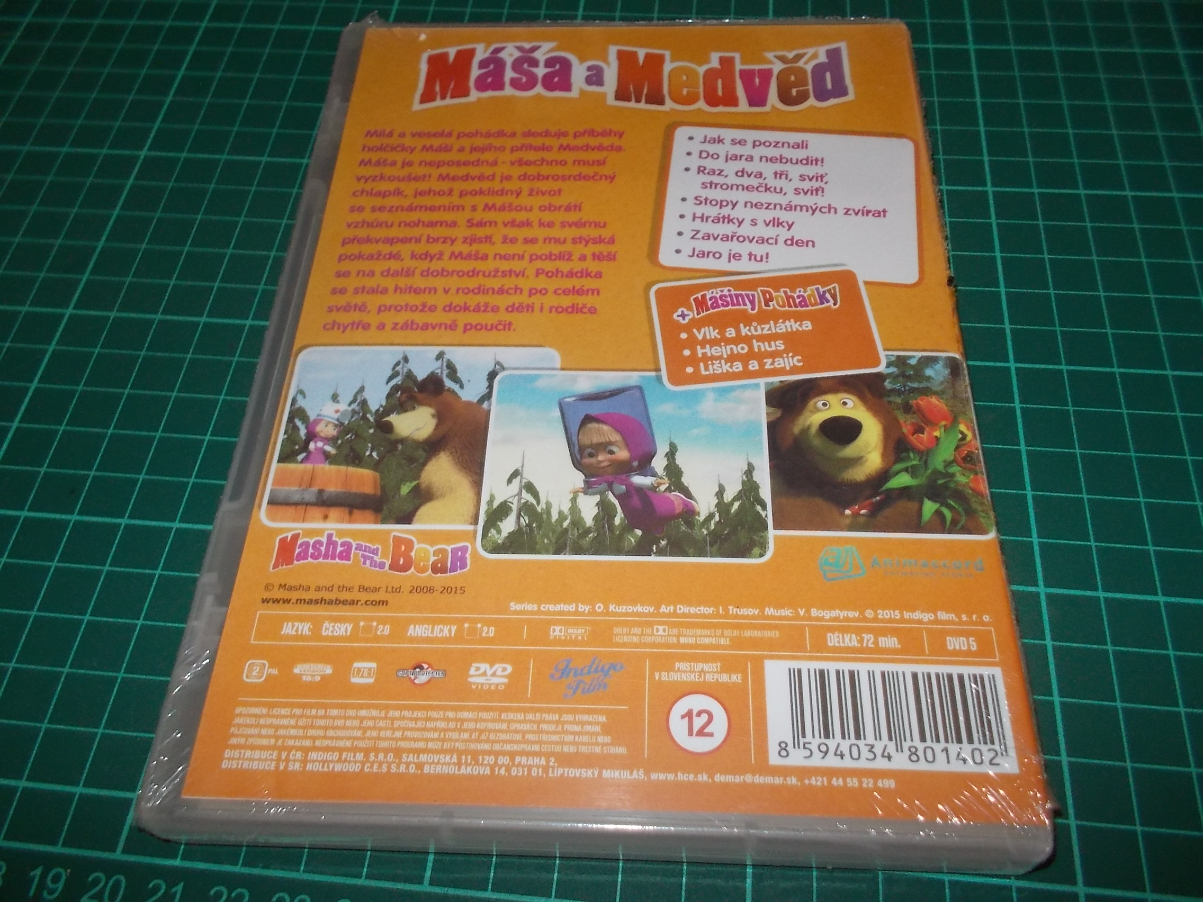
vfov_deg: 48.2
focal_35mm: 29
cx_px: 602
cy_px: 451
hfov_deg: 61.7
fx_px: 1008
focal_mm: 4.1
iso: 200
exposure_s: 1/30
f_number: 3.3
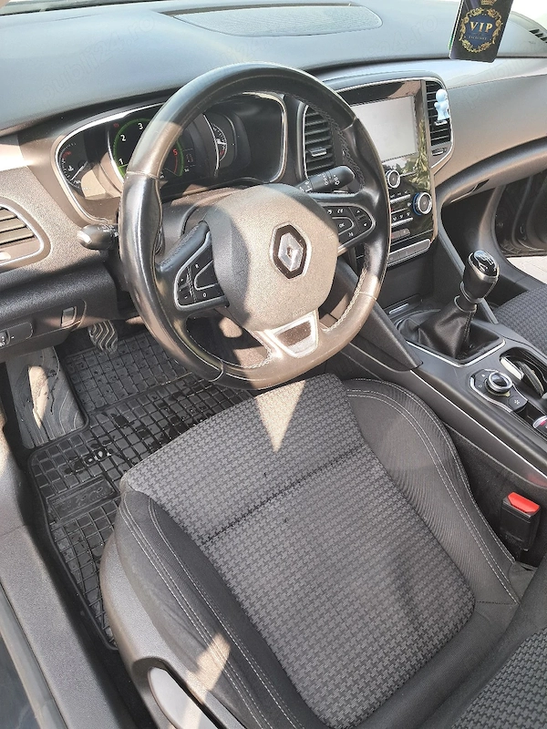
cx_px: 274
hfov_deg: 51.4
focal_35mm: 27
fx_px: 569
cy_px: 364
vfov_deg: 65.3
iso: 50
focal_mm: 4
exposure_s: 1/50
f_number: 1.8
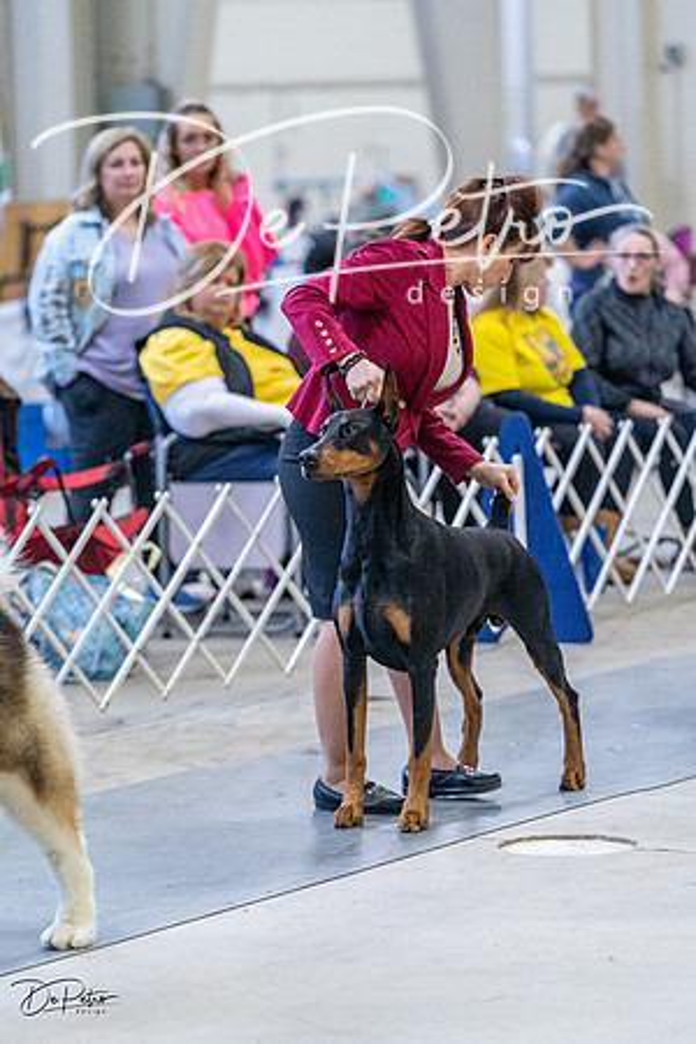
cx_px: 348
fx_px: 5046
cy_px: 522
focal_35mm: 174
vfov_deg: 11.8
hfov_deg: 7.9
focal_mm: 174
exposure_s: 1/320
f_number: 4
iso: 6400
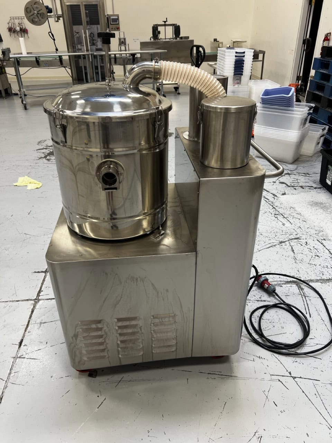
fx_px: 332
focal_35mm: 26
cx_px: 166
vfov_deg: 67.3
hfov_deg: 53.1
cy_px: 222
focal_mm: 5.7
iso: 64
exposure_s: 1/60
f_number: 1.5
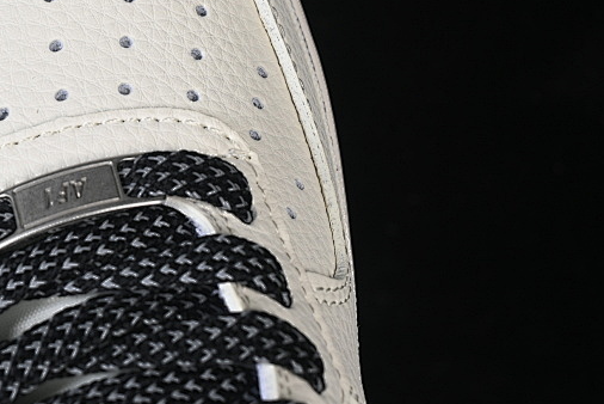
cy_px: 135
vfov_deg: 8.6
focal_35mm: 160
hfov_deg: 12.7
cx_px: 72
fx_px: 2686
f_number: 7.1
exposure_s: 1/80
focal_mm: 50
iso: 160
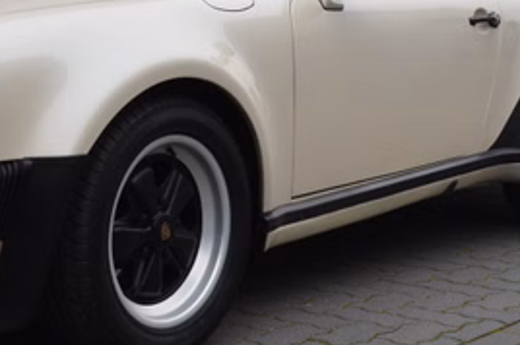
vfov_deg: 14.6
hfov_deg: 21.6
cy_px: 85
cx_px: 99
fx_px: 1342
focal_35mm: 93
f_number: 9
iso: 400
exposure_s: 1/30
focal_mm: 26
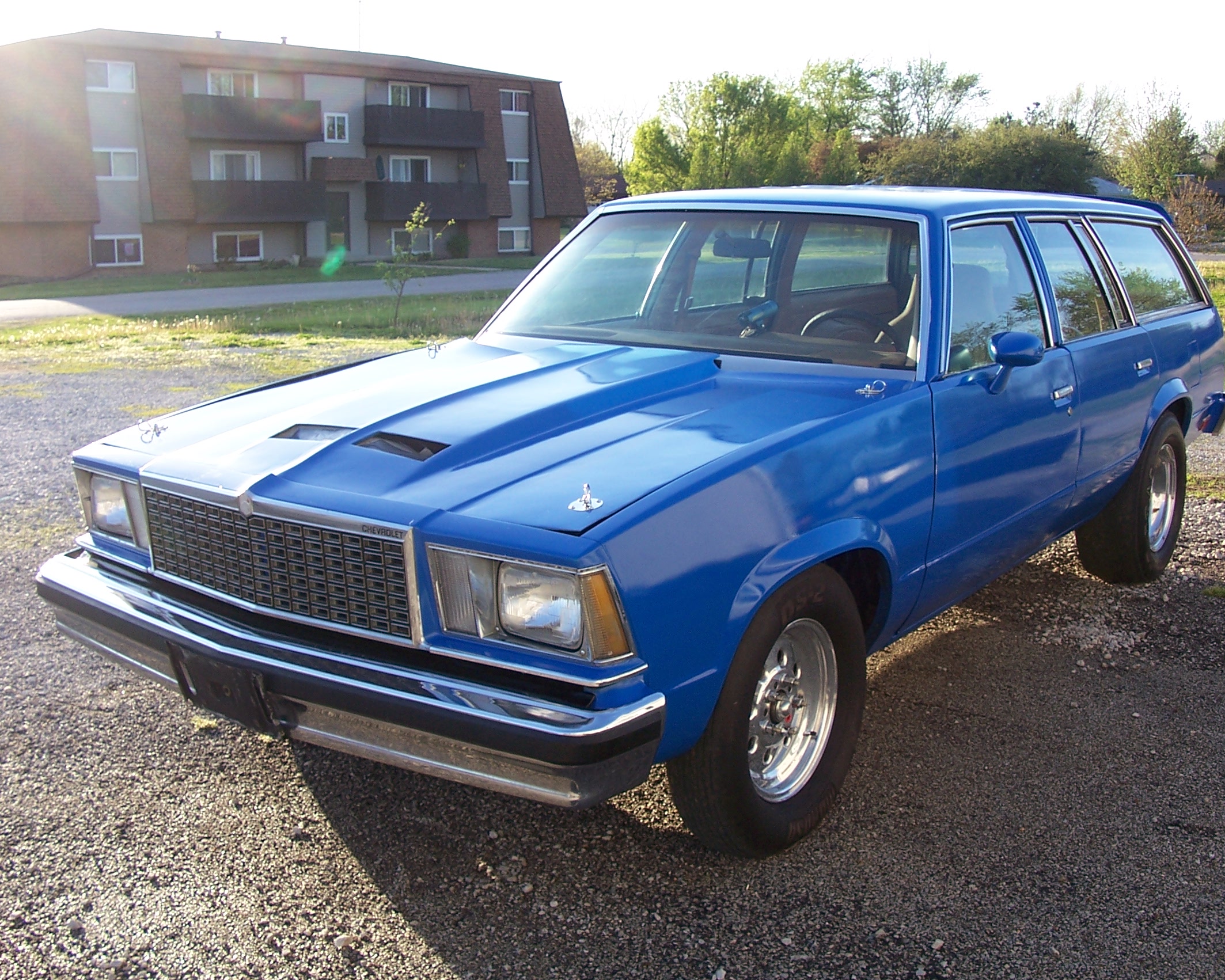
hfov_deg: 49.0
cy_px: 486
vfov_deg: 40.1
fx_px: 1342
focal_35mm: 37
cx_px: 654
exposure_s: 1/350
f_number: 2.8
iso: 80
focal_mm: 6
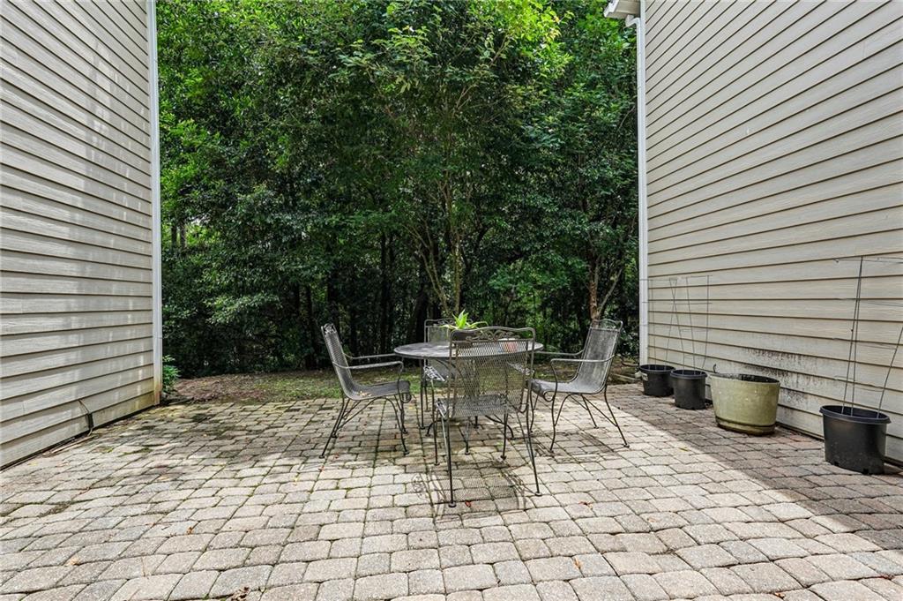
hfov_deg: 95.0
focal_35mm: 16
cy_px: 300
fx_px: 414
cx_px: 452
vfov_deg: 72.0
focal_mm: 16.5
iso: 800
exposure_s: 1/500
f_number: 8
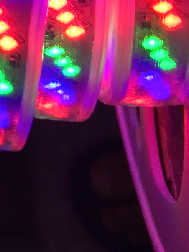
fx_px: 1295
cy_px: -379
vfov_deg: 9.7
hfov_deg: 7.7
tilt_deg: -69.4
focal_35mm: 178
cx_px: -289
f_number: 2.2
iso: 32
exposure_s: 1/100
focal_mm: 4.15
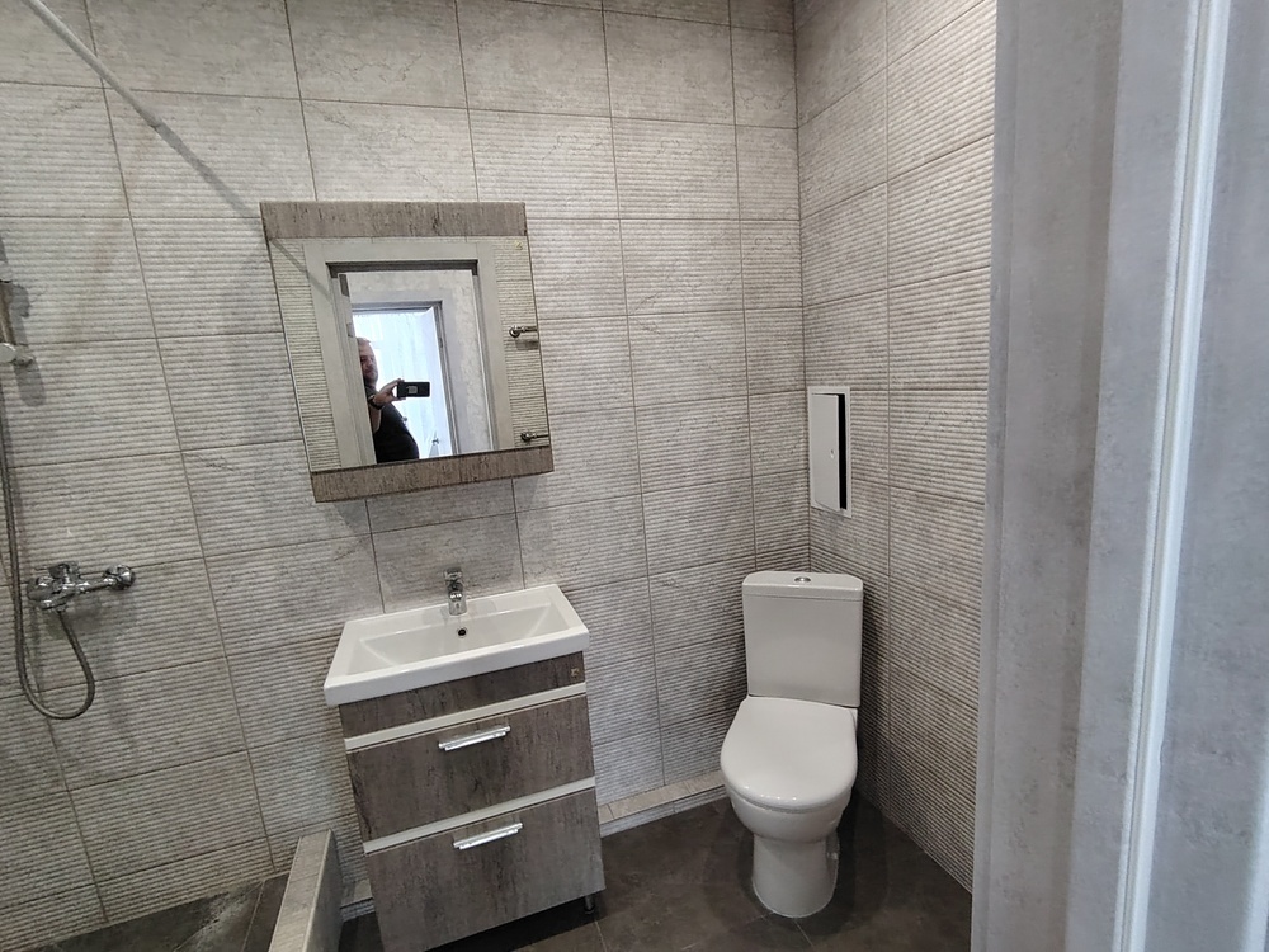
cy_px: 476
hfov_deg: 91.0
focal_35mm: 17
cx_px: 634
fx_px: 623
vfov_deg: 74.7
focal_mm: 1.42
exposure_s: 1/50
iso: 197
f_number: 2.2
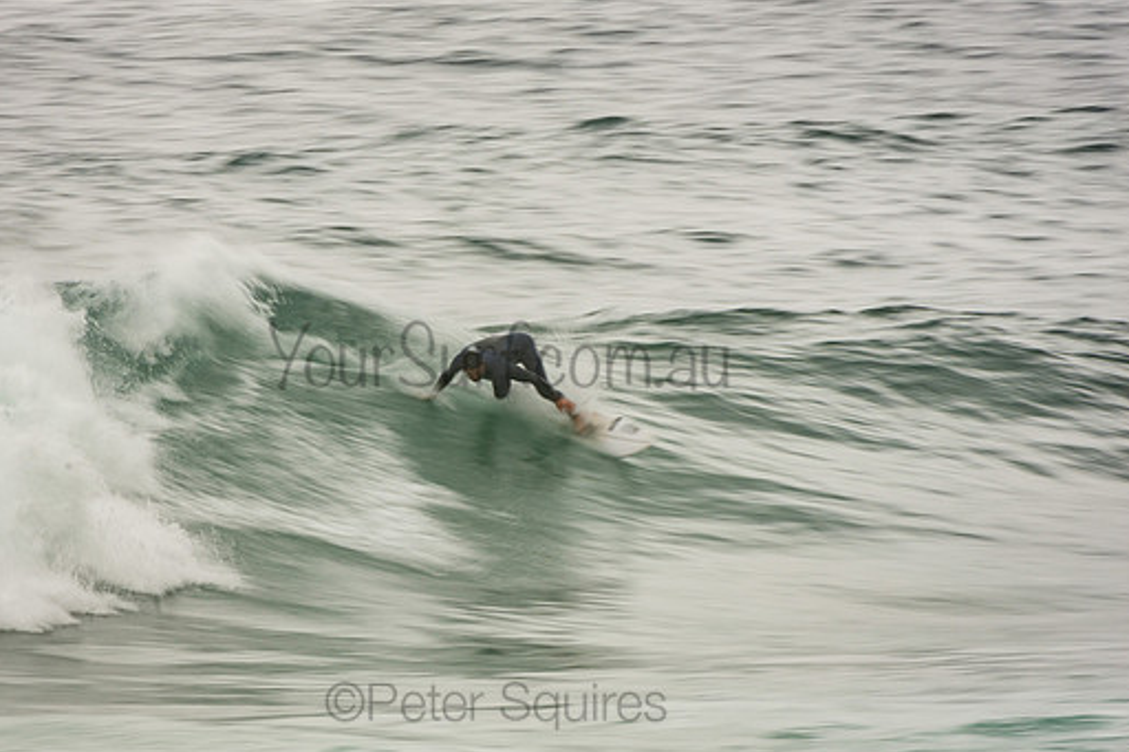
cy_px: 336
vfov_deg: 2.0
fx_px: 21317
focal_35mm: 680
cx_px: 496
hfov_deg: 3.0
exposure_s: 1/30
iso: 100
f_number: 22
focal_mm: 400
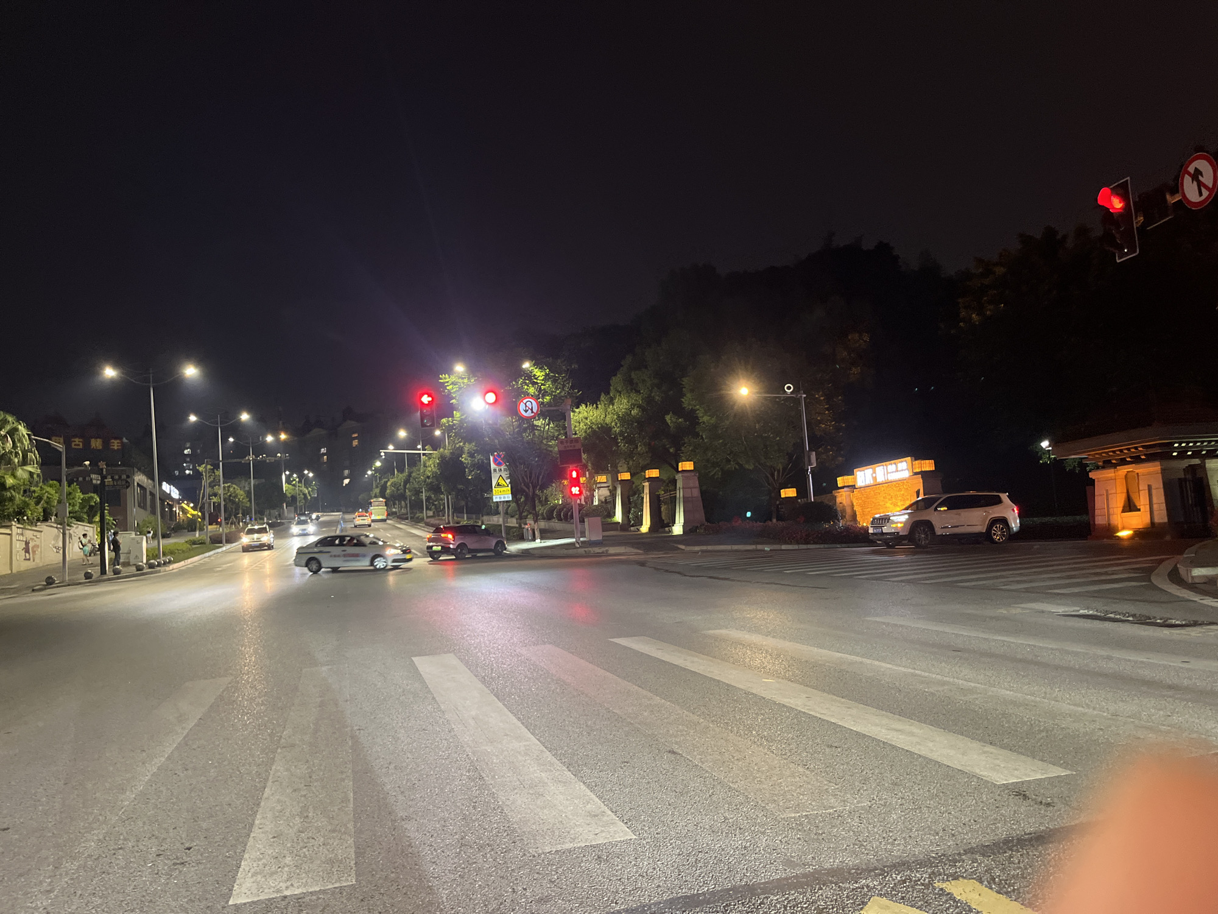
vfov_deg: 53.1
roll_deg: +3.6
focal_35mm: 26
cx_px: 609
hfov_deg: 67.3
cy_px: 457
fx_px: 915
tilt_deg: +6.1
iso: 400
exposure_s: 1/33
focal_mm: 5.1
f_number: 1.6
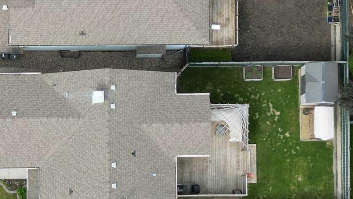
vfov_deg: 11.7
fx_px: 964
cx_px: 70
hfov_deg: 20.5
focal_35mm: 103
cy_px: 178
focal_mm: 6.72
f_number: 1.7
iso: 100
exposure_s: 1/1250
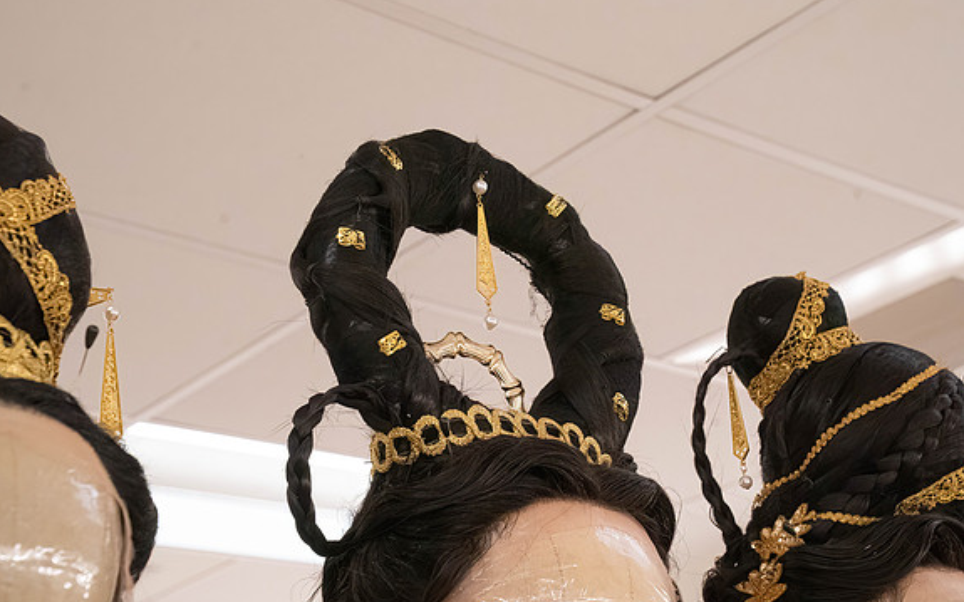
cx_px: 481
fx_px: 1891
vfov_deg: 18.1
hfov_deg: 28.6
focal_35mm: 72
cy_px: 301
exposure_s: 1/500
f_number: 9
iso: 16000
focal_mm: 70
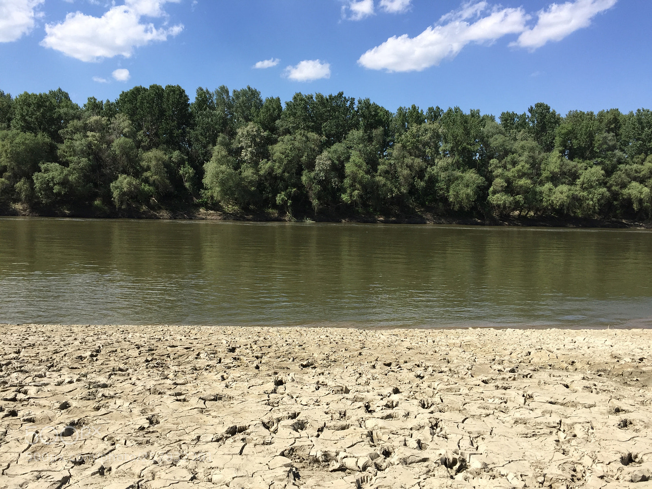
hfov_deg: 61.7
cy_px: 244
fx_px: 546
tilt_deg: -6.1
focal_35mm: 29
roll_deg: -1.7
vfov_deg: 48.2
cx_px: 326
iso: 32
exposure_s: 1/1721
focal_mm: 4.15
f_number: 2.2
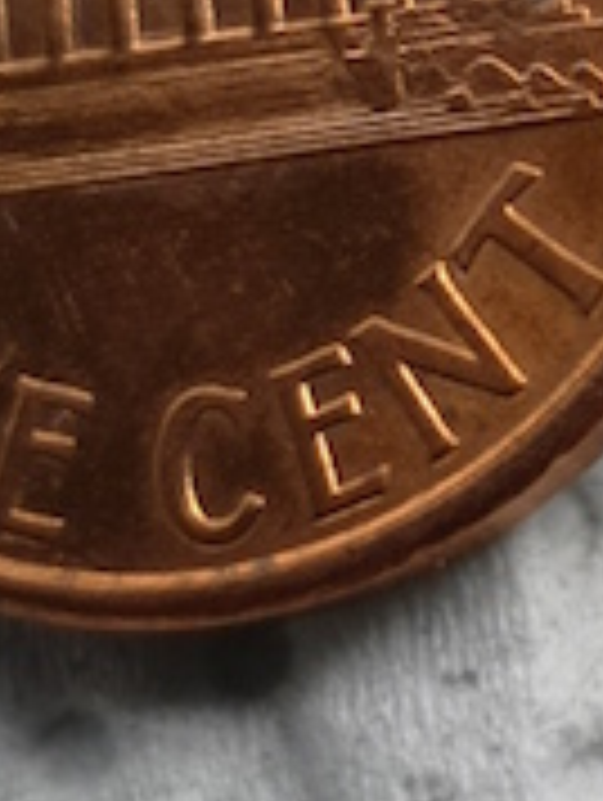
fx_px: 5607
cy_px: 2
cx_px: 662
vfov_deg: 8.1
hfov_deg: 6.1
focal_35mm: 242
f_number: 1.8
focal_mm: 5.58
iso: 50
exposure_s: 1/766
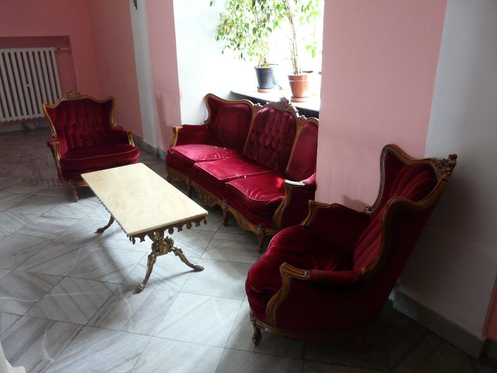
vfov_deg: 49.7
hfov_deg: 63.4
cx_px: 248
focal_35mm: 28
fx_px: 402
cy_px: 186
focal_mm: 4.6
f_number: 2.8
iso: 200
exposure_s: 1/8
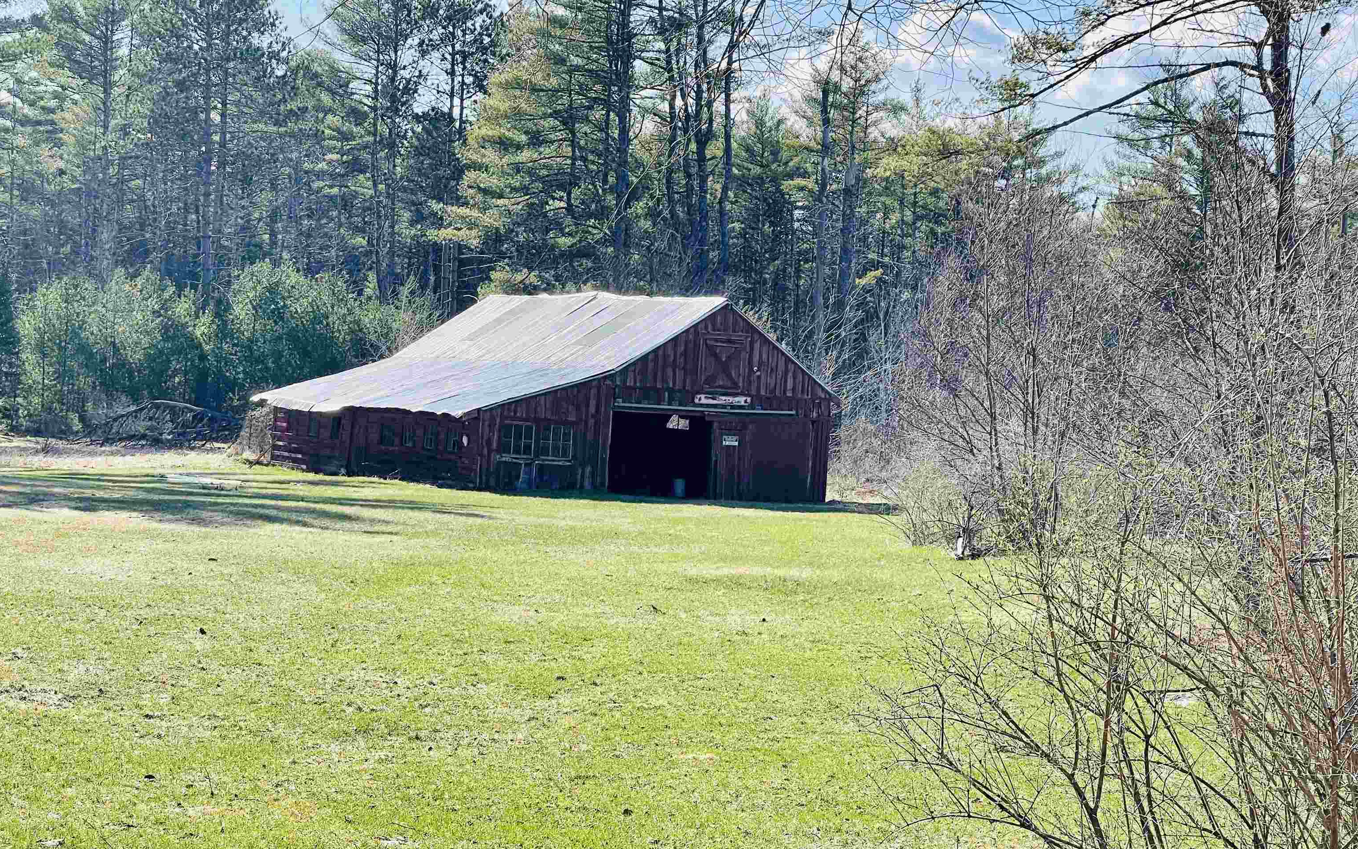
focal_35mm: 68
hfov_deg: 30.2
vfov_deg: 19.1
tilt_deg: -1.6
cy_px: 446
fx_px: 2516
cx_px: 678
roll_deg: -1.9
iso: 20
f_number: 2.2
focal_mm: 7.5
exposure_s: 1/881
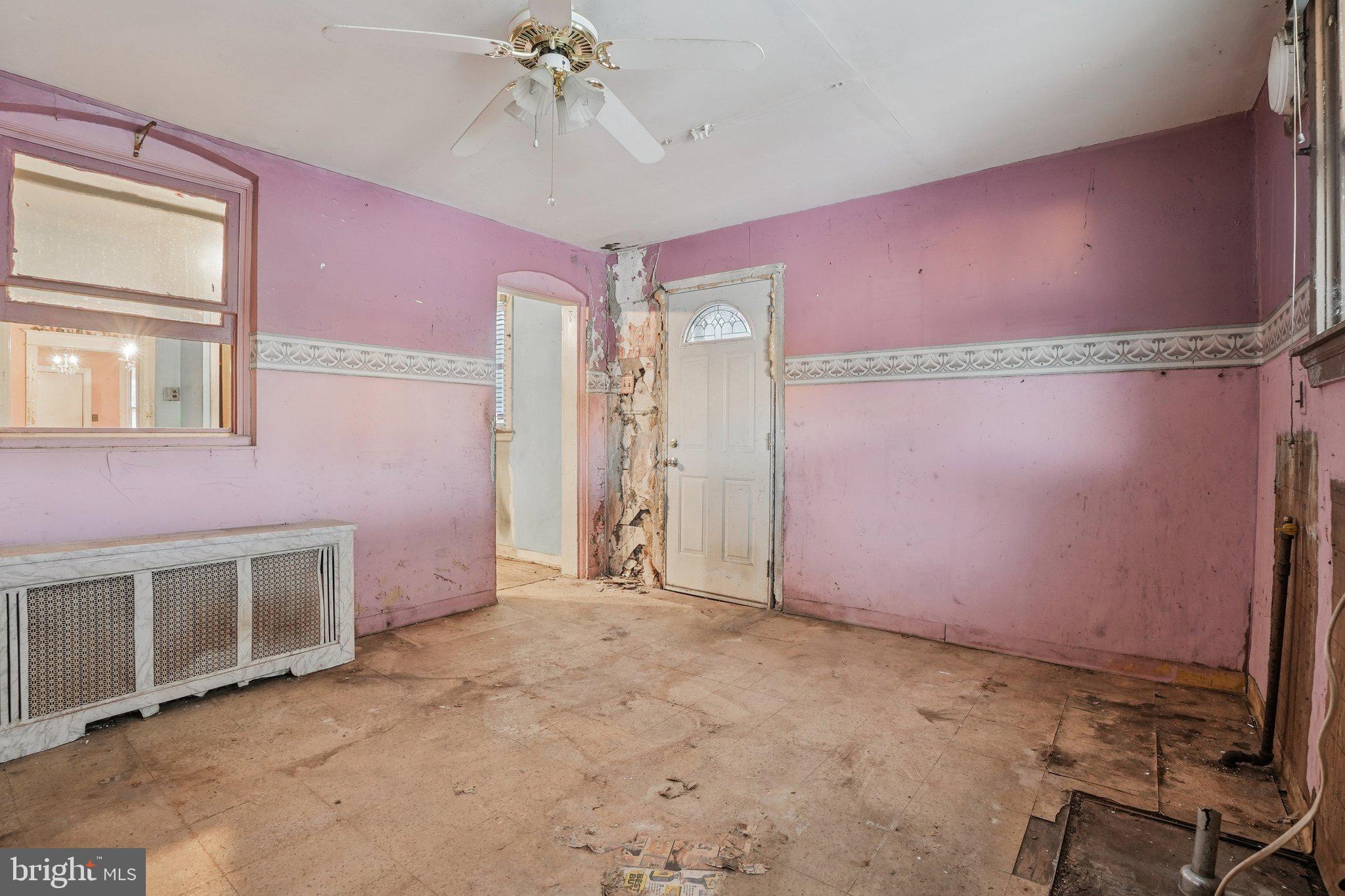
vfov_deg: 71.7
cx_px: 672
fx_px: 620
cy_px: 448
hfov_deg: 94.6
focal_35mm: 17
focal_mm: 16.6
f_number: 8
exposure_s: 1
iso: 800
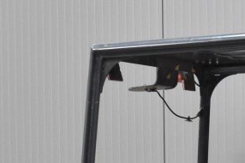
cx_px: 359
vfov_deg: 7.9
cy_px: 261
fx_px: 1156
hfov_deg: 11.6
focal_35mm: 170
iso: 1600
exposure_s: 1/20
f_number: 6.3
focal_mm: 27
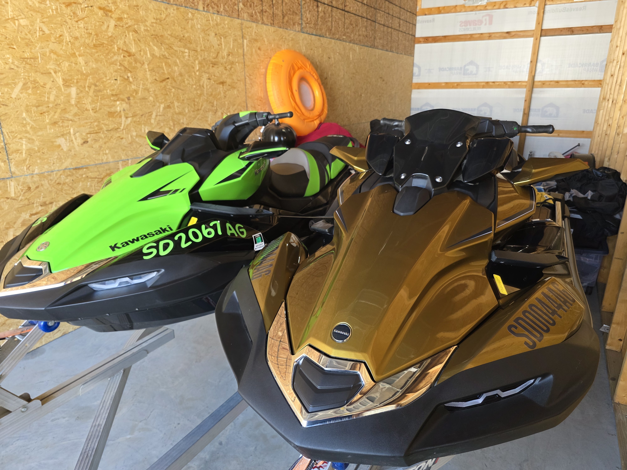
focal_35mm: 23
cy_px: 235
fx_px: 417
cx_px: 314
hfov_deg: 73.9
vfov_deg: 58.9
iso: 200
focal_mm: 6.3
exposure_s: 1/120
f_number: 1.7
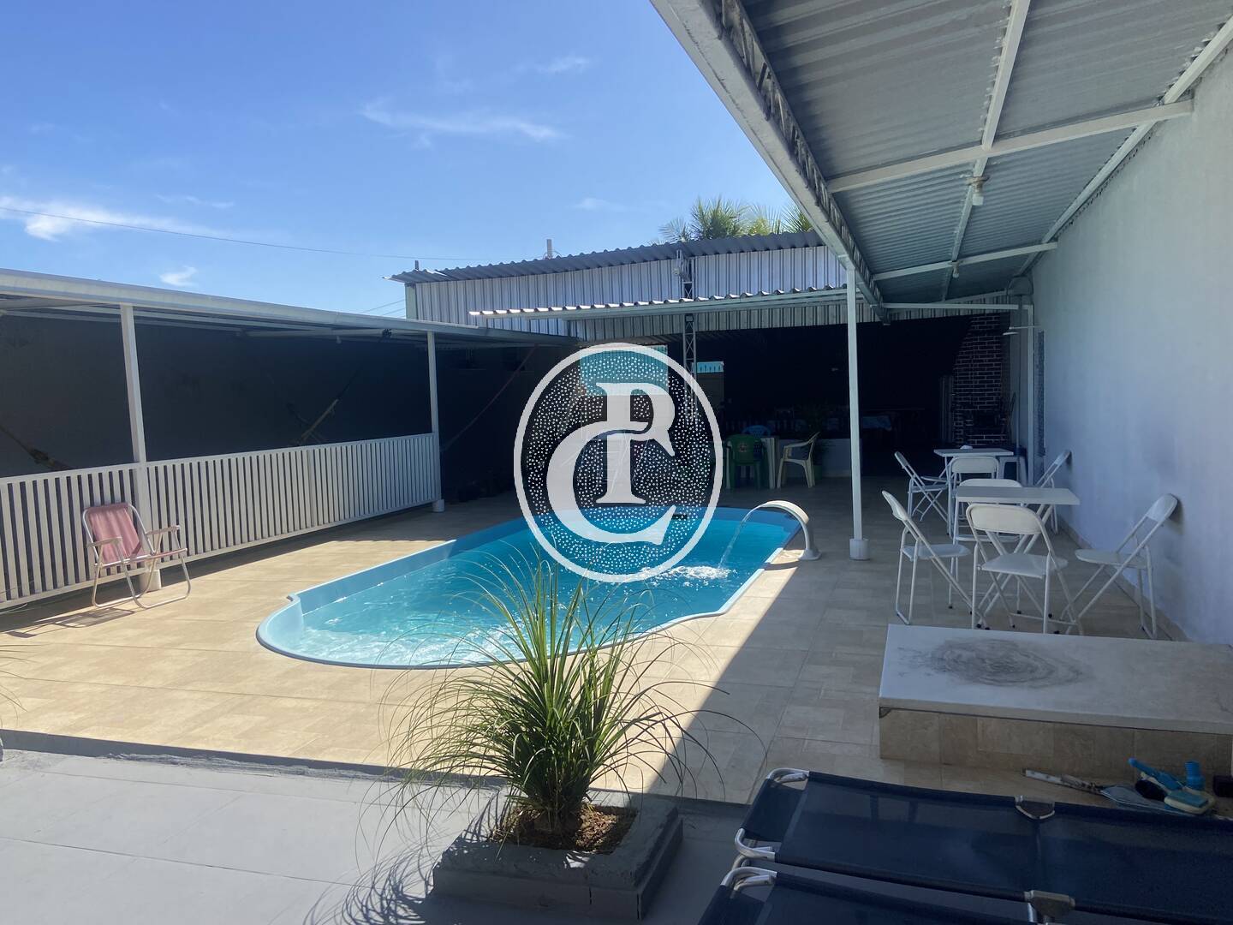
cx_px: 616
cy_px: 462
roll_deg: +1.4
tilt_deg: -4.9
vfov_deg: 53.1
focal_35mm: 26
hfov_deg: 67.3
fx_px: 926
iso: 32
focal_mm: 4.25
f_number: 1.8
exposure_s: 1/2625
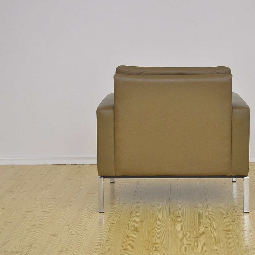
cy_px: 127
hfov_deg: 21.3
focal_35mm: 81
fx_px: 675
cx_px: 171
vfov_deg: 21.4
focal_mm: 42
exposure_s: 1/200
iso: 400
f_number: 4.8
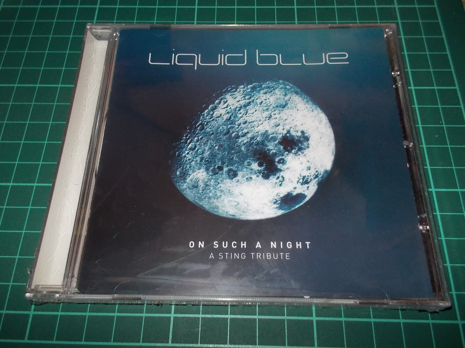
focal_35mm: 29
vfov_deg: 48.2
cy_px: 174
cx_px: 232
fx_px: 390
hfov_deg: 61.7
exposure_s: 1/30
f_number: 3.3
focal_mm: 4.1
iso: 200
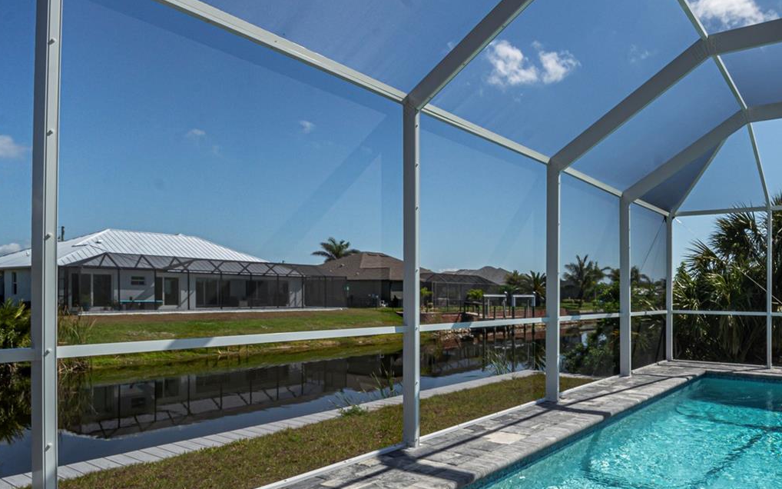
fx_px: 511
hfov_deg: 71.7
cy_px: 296
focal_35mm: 24
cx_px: 544
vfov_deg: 50.7
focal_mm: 10
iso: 100
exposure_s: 1/60
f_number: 16
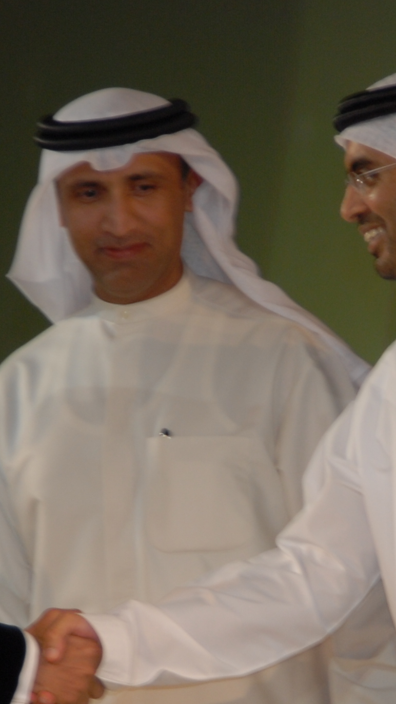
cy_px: 563
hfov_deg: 3.3
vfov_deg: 5.9
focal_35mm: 364
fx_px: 6793
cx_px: 222
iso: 200
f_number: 5.6
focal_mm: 82
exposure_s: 1/125
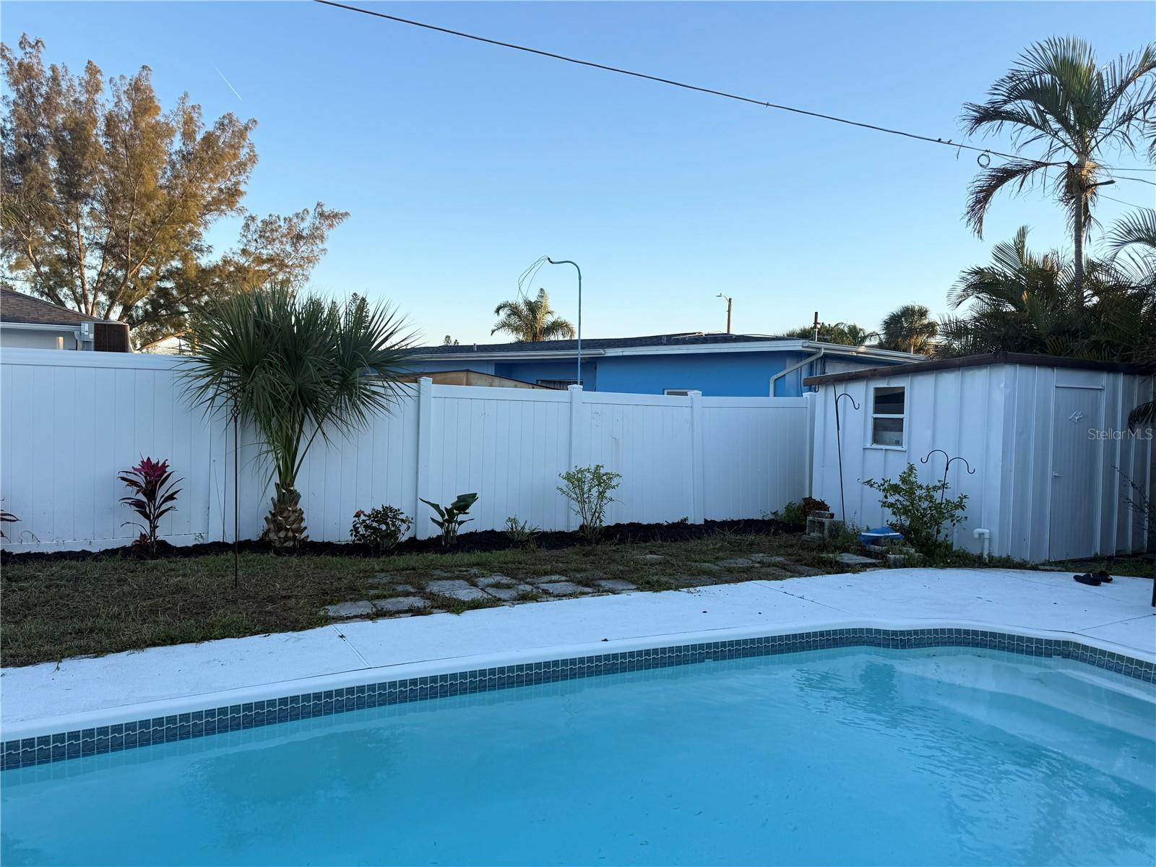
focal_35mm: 24
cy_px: 434
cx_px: 578
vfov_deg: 56.8
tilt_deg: -3.0
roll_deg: -1.7
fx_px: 801
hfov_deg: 71.6
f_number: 1.78
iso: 80
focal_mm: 6.76
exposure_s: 1/780
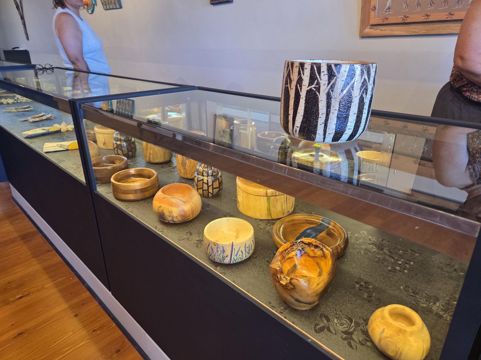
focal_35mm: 23
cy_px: 180
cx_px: 240
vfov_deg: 58.9
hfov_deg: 73.9
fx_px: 320
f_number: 1.8
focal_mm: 5.4
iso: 250
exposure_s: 1/120
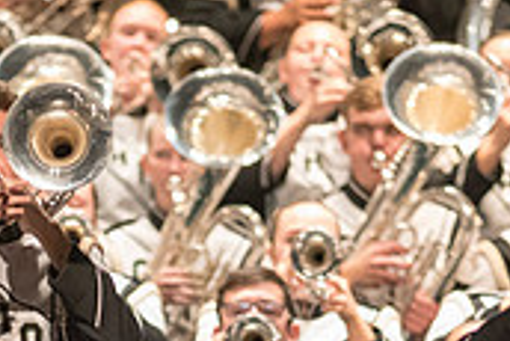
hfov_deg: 2.0
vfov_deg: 1.4
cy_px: 538
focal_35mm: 1013
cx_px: 187
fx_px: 14363
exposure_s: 1/320
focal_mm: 300
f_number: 2.8
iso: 4000
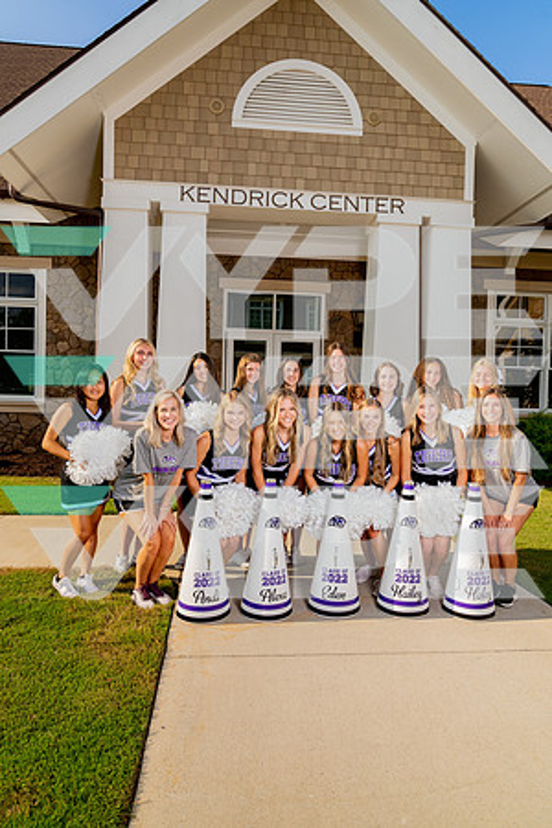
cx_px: 276
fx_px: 552
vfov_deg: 73.7
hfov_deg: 53.1
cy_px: 414
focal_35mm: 24
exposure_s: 1/250
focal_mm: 24
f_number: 9
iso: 200
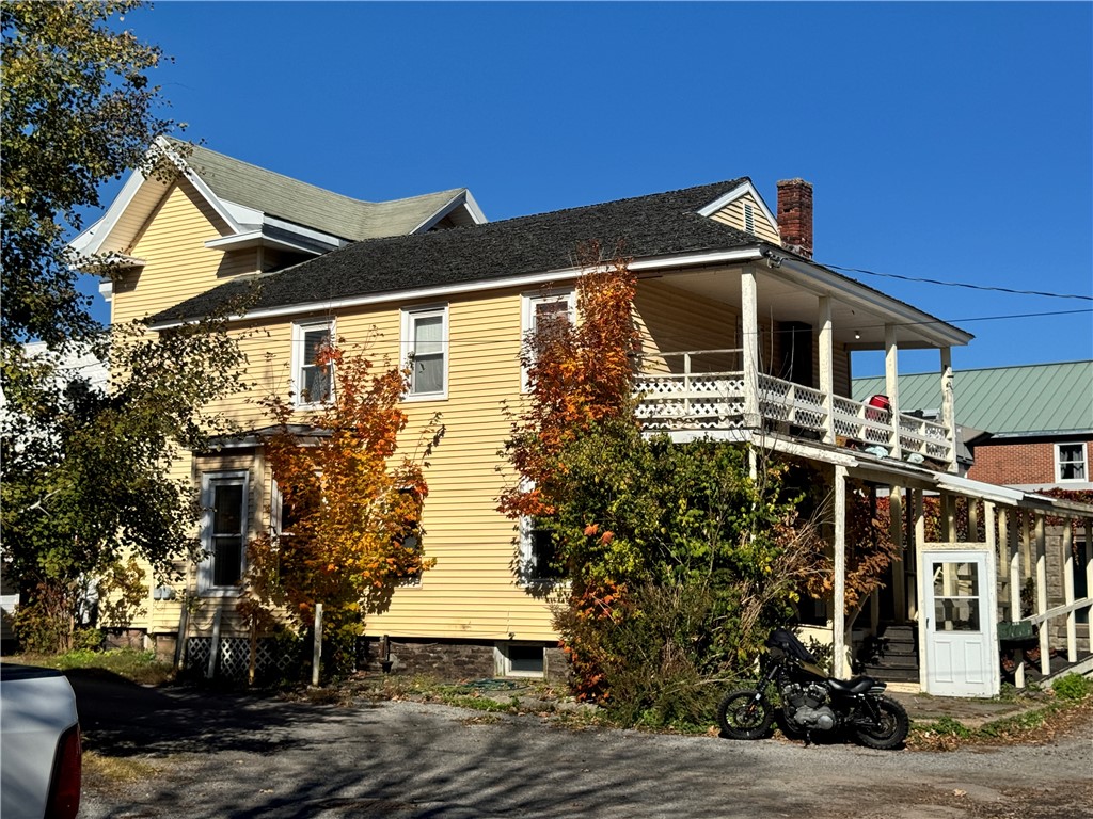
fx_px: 1516
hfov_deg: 39.7
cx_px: 546
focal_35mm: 48
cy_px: 410
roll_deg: -0.8
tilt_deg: +7.0
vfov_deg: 30.3
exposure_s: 1/7092
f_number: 1.78
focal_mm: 6.76
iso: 64
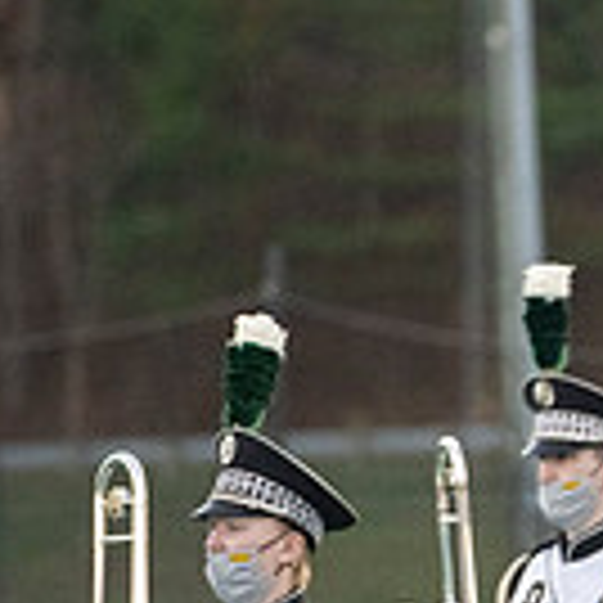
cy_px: 434
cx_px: 1107
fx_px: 14525
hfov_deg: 2.4
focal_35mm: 737
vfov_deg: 2.4
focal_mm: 200
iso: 5000
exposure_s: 1/5000
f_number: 4.5
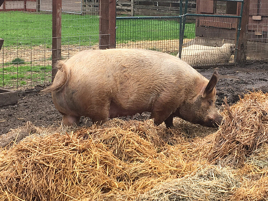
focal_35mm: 77
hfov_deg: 25.2
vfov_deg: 19.1
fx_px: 596
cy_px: 71
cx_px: 180
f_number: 2.2
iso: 25
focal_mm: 4.15
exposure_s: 1/240
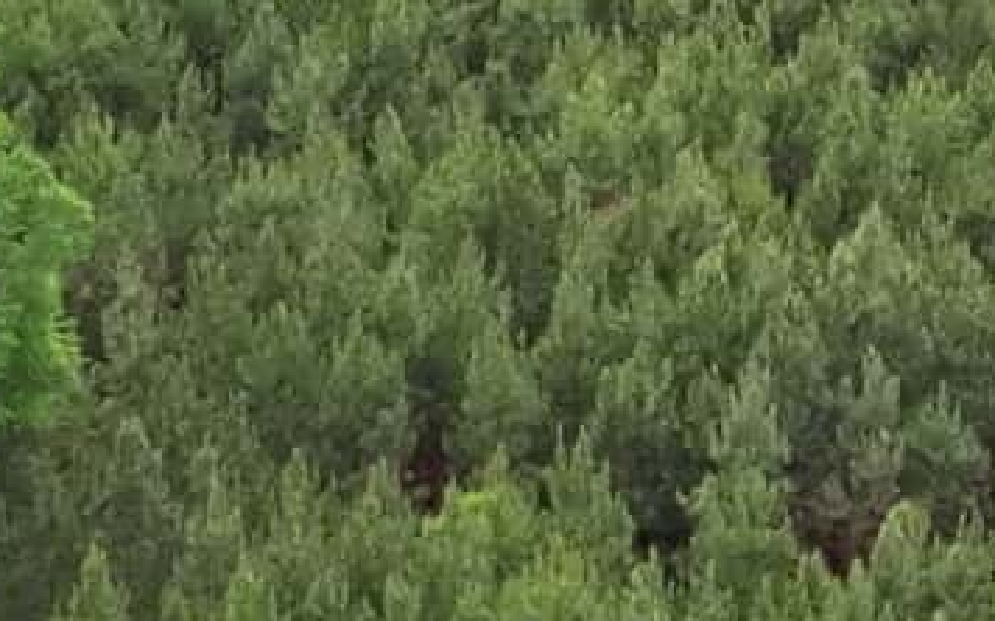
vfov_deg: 7.0
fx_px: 4959
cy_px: -492
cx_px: 587
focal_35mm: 183
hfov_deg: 11.5
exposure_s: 1/4000
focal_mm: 6.72
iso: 280
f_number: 1.7
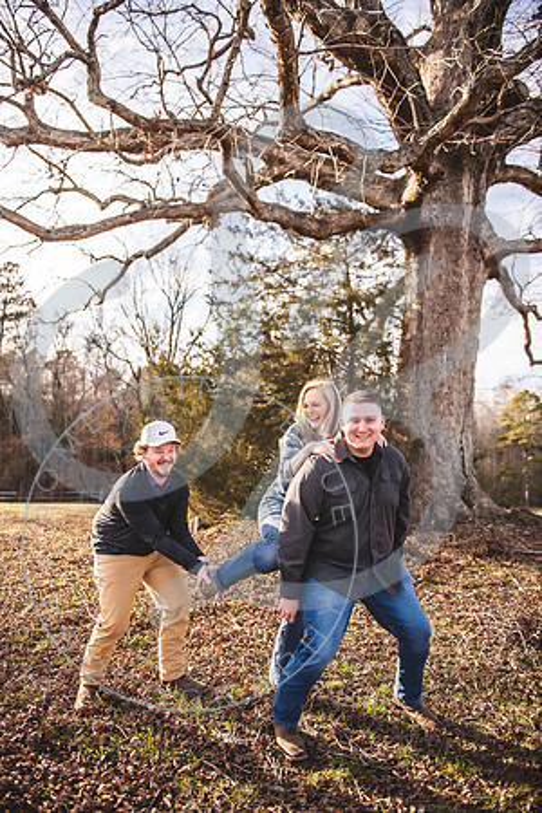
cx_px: 271
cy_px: 406
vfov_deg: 73.7
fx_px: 542
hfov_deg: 53.1
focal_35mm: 24
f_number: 2.8
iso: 100
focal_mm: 24
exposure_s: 1/500
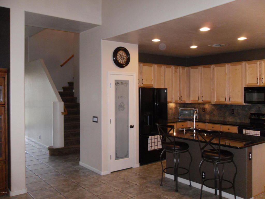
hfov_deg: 42.1
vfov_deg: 32.2
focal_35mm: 45
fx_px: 344
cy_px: 100
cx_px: 132
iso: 400
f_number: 3.5
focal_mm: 6.3
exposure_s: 1/45
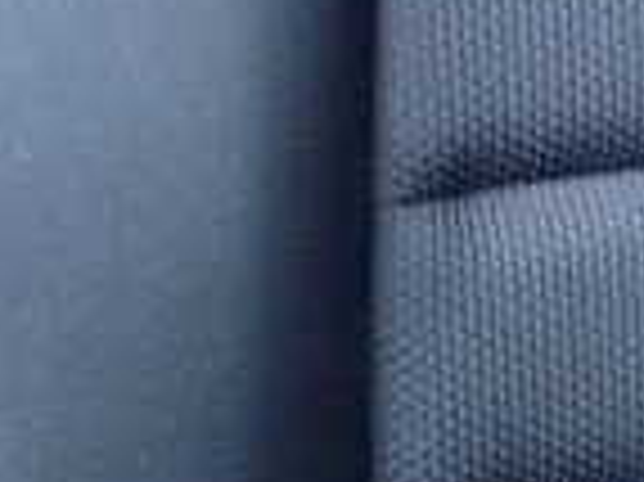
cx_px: 518
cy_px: 50
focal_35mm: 105
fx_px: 1952
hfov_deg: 18.6
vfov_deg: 13.9
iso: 2000
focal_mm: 4.5
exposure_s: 1/125
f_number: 2
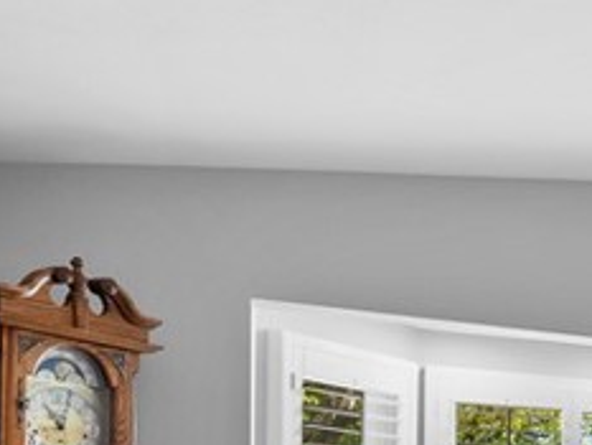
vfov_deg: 24.1
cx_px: 953
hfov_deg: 24.4
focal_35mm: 55
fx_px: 941
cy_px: 535
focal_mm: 13
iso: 100
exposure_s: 1/1.25
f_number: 10
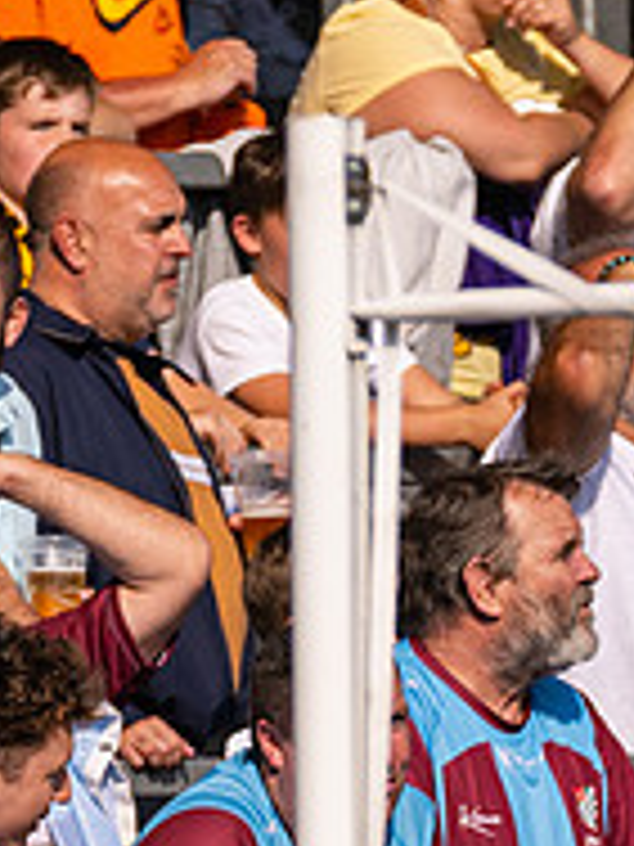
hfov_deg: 1.0
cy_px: 730
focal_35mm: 1529
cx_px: 64
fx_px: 37339
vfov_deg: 1.3
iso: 200
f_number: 2.8
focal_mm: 250
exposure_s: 1/6400
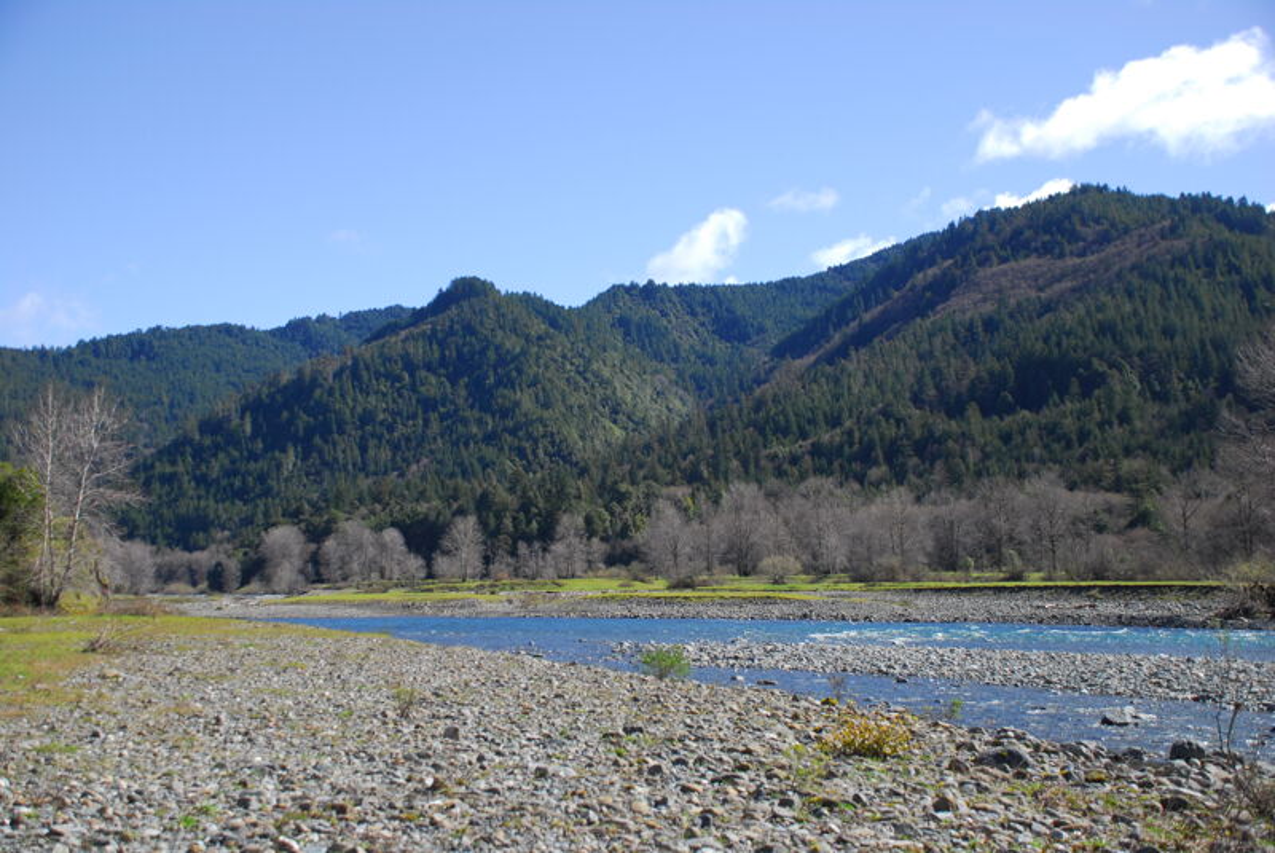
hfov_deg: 46.4
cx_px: 638
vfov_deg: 32.0
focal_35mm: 42
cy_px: 426
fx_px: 1489
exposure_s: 1/800
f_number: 4
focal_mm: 28
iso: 160
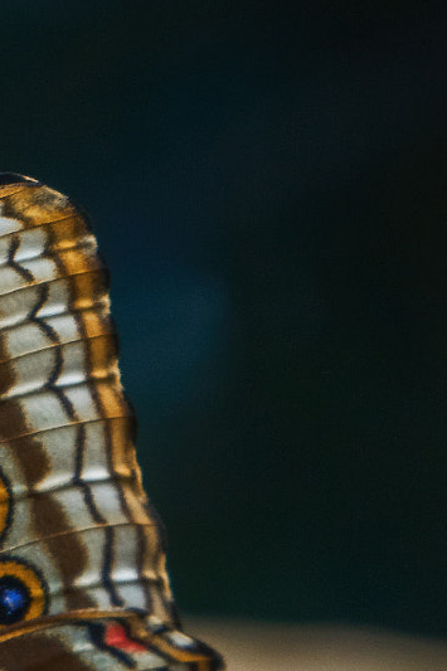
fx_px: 3913
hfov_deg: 6.5
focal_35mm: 210
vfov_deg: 9.6
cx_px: -137
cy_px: 871
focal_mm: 70
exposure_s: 1/80
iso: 1250
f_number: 5.6
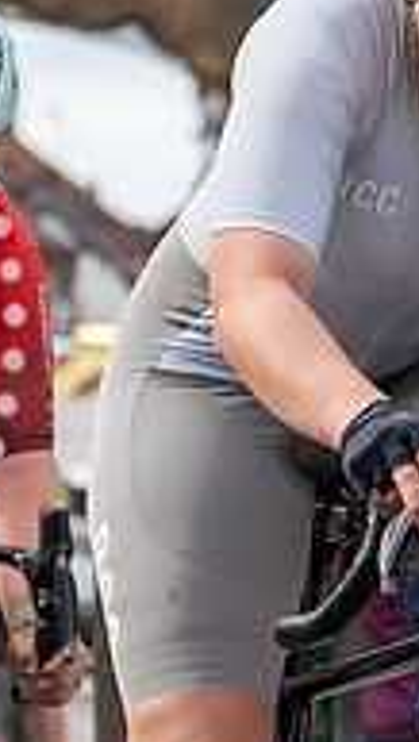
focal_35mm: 625
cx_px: 811
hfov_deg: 1.9
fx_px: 12307
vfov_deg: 3.5
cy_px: 110
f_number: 4
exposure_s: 1/1000
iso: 200
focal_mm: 81
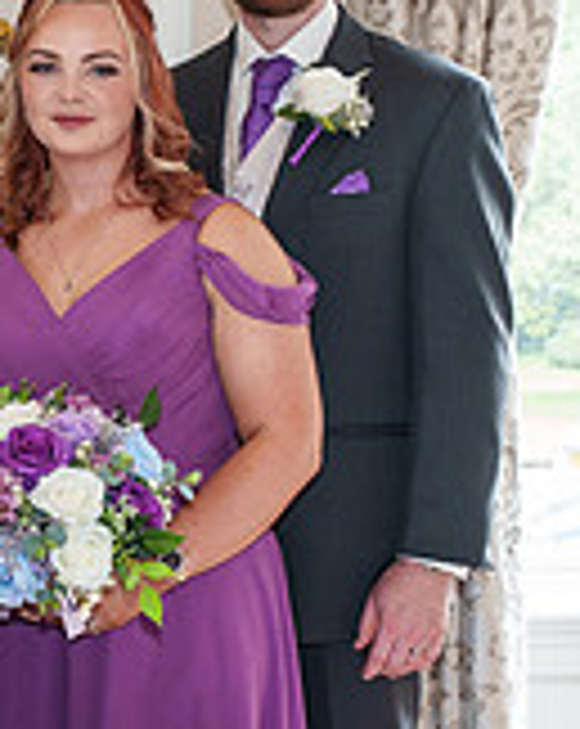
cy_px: 333
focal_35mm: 114
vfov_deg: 16.9
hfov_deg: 12.7
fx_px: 2453
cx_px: -338
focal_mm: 29
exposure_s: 1/160
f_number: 4
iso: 800
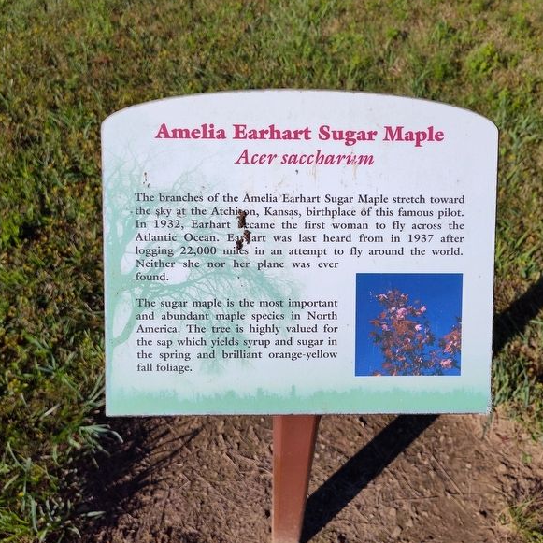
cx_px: 278
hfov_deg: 57.3
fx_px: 497
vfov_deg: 57.3
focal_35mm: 28
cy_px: 268
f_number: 1.8
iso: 100
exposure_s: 1/2605
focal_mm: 5.56
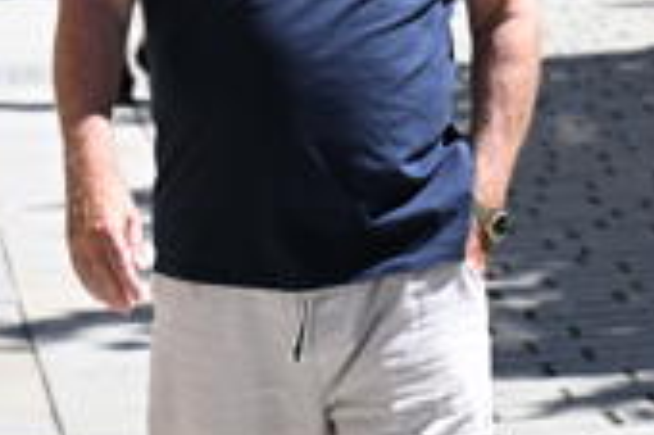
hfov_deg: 7.2
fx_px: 5154
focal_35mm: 284
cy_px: 169
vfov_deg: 4.8
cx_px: 62
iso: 250
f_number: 4.5
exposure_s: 1/1250
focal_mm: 70
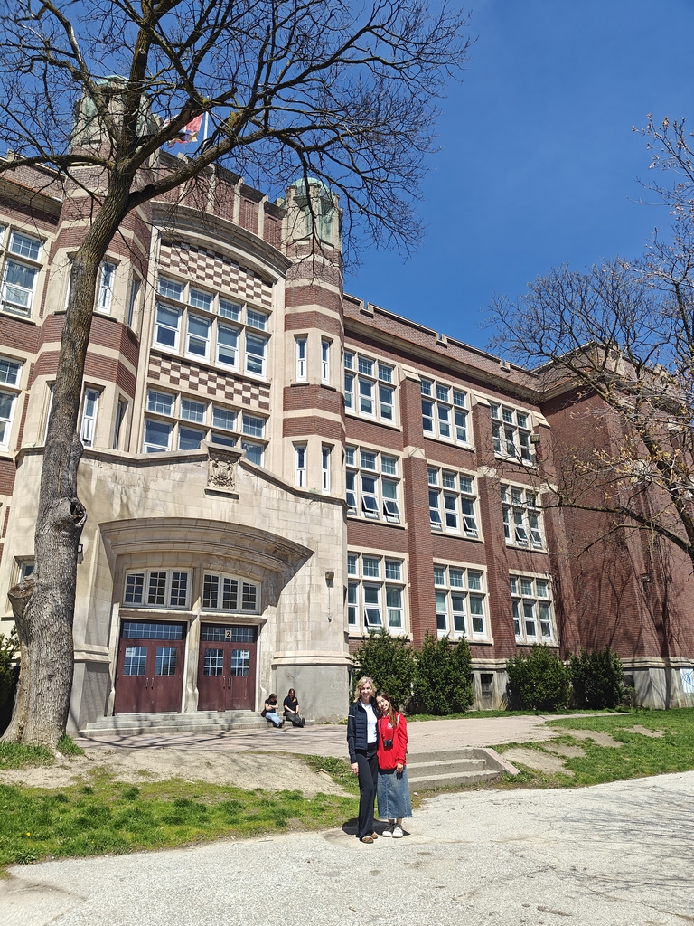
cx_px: 347
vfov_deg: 71.6
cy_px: 463
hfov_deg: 56.8
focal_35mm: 24
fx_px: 642
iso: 64
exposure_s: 1/2498
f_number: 1.8
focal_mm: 5.59
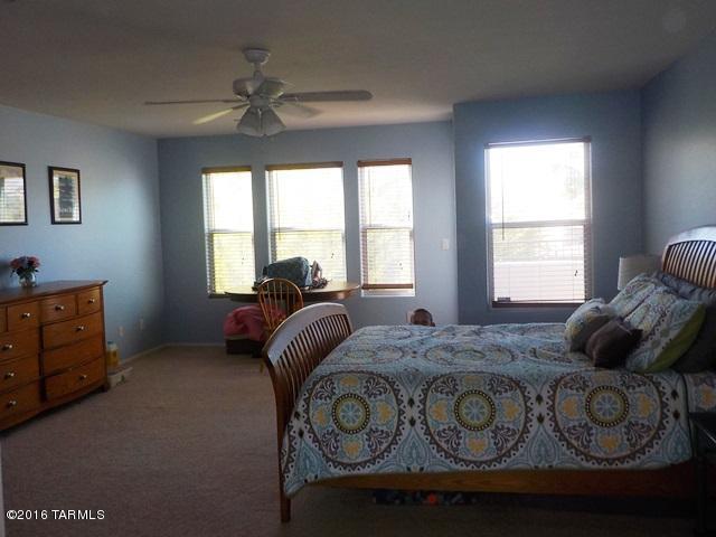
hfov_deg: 60.0
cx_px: 358
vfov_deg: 46.8
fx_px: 621
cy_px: 268
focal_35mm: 30
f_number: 3.3
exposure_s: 1/60
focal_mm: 4.1
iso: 125
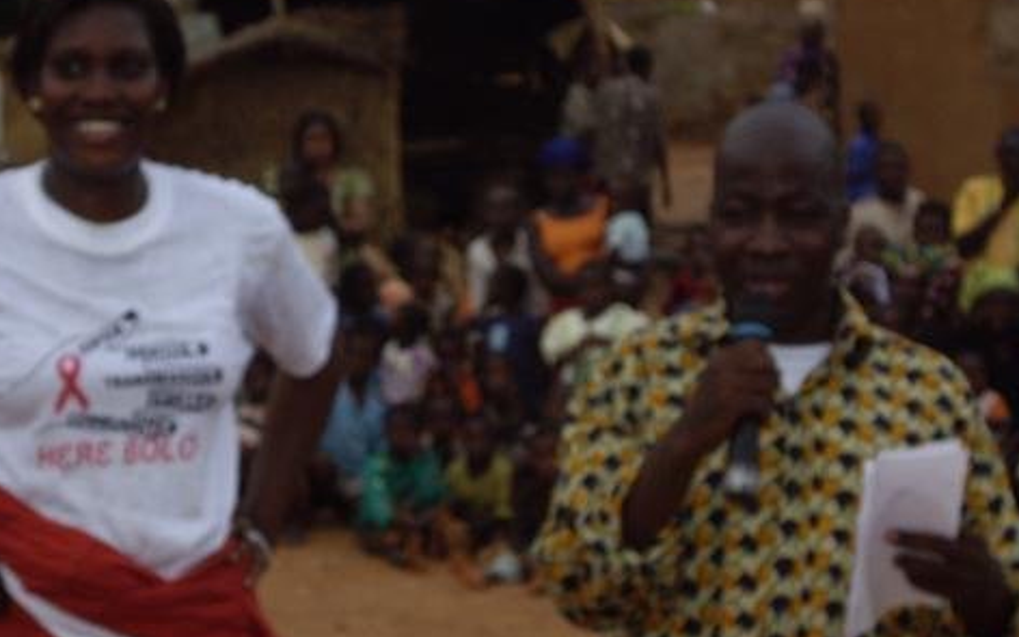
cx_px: 505
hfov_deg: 16.3
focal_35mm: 128
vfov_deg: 10.2
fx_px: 3555
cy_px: 338
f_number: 5.4
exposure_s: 1/125
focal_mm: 23.7
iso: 200
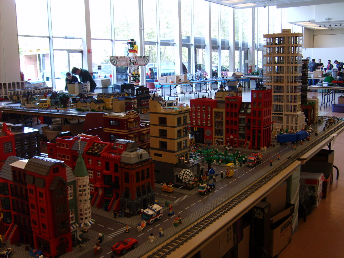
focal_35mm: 35
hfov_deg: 52.6
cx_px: 172
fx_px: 348
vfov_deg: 40.7
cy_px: 129
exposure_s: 1/30
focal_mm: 5.8
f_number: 2.8
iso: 50
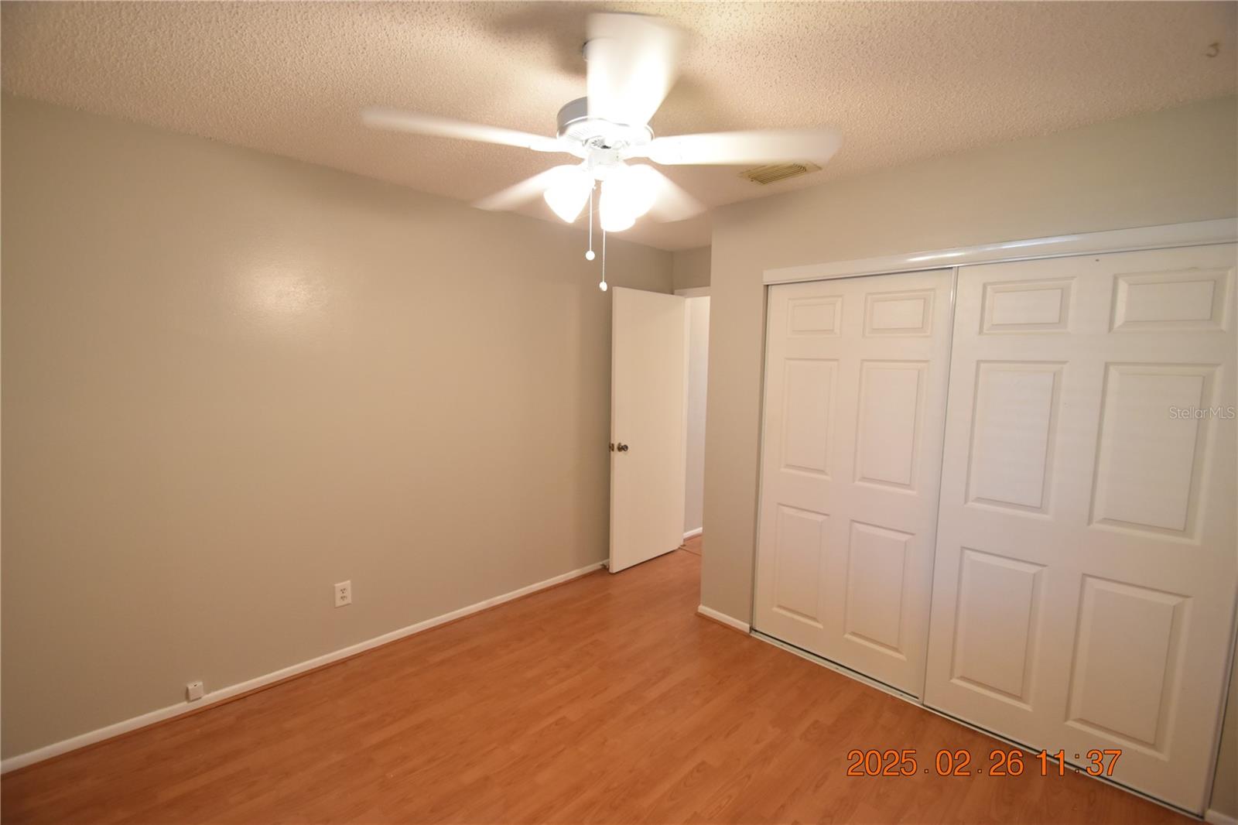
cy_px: 412
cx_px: 619
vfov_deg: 77.3
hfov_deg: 100.4
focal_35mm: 15
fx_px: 516
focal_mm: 10
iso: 1250
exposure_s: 1/60
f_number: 3.5
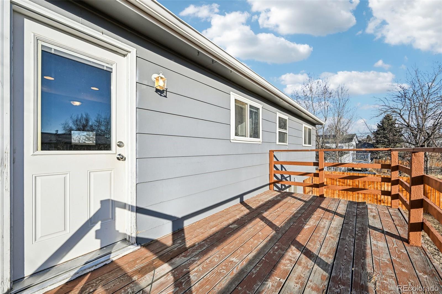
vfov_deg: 81.2
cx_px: 221
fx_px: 172
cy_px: 147
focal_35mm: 14
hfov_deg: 104.3
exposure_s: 1/100
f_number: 11
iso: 64
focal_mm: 14
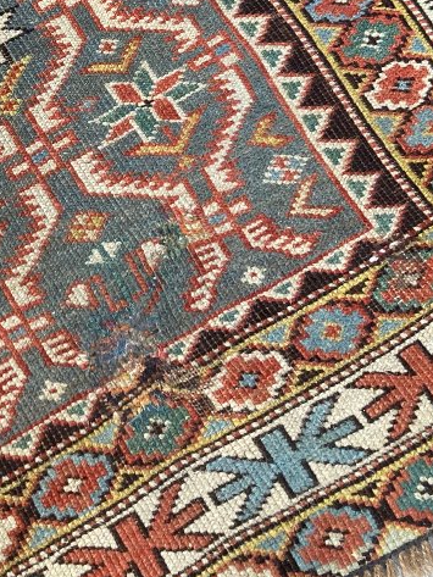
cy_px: 28
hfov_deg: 19.9
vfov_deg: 26.2
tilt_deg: -64.5
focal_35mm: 71
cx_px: -24
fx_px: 1184
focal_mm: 3.99
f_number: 1.8
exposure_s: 1/121
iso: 50
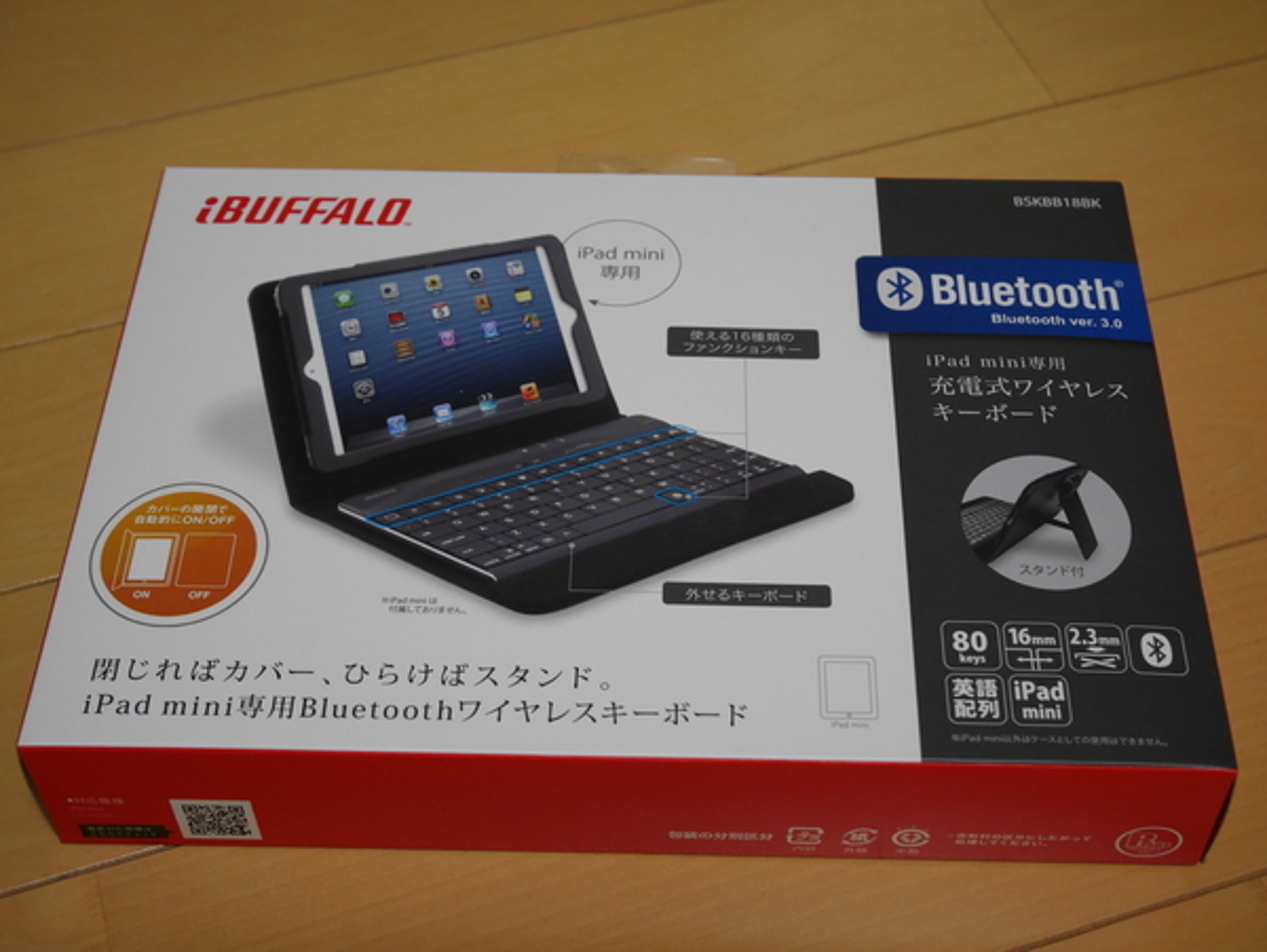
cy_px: 476
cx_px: 634
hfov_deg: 35.5
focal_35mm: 54
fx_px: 1978
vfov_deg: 27.1
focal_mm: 27
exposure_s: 1/60
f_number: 5.3
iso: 1250
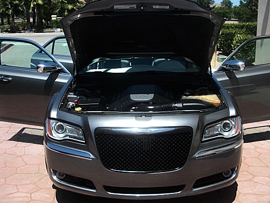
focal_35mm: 43
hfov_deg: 43.8
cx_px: 144
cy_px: 98
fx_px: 335
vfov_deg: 33.6
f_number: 2.8
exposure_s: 1/640
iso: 50
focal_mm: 6.3
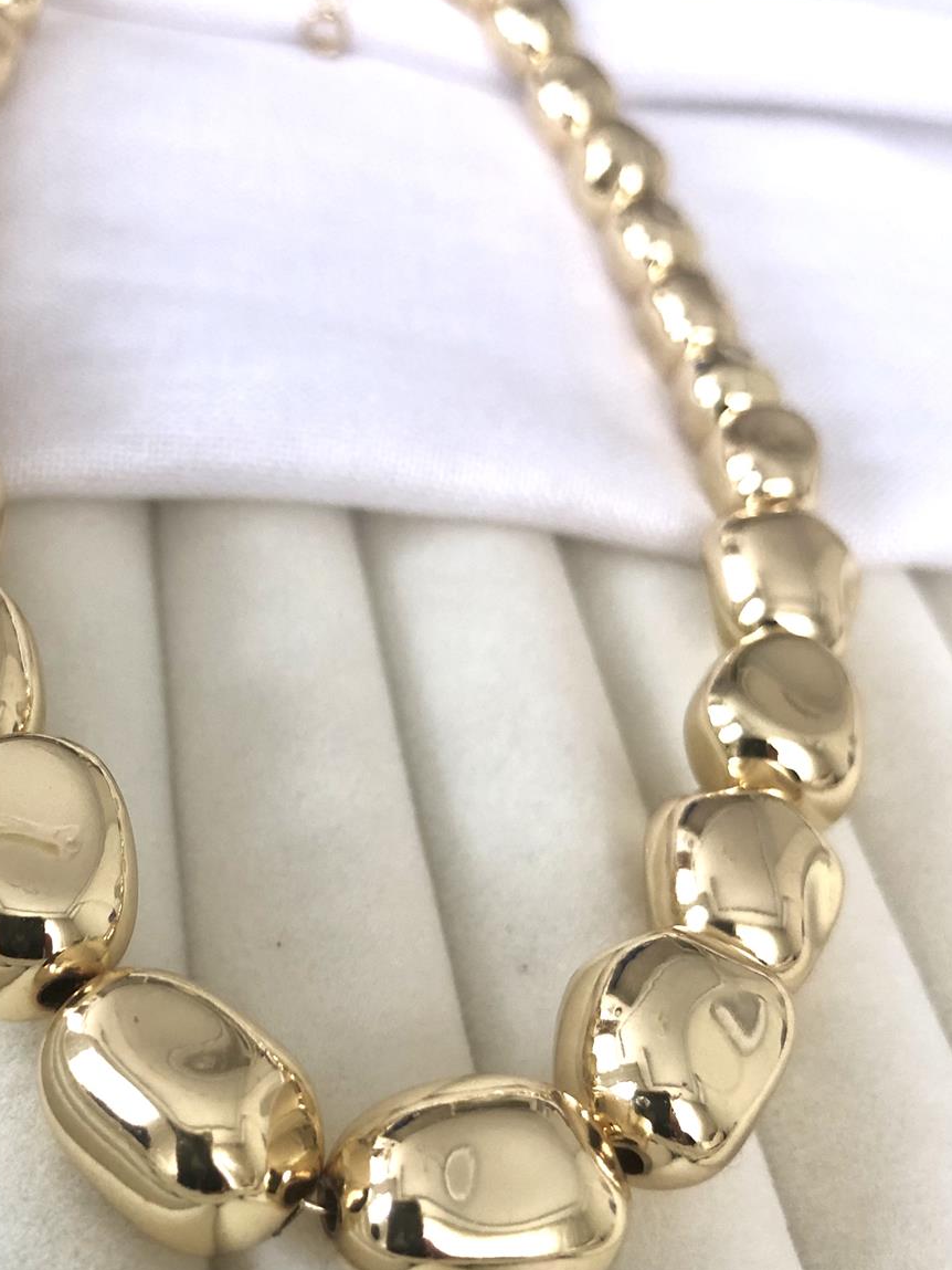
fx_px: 1430
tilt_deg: -45.3
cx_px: 300
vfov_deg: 47.6
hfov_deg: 36.4
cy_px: 746
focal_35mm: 39
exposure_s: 1/18
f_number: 1.8
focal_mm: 3.99
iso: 40
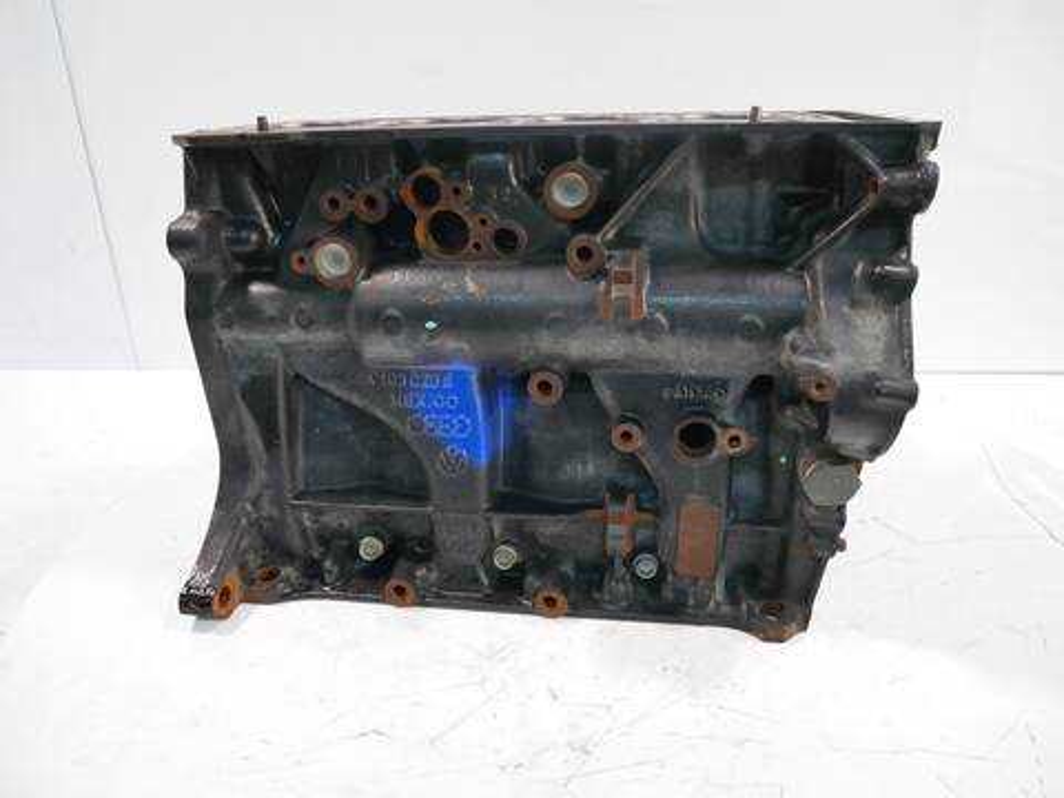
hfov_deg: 71.6
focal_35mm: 24
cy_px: 399
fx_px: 738
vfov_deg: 56.8
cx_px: 532
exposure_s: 1/60
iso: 1000
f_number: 3.5
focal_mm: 12
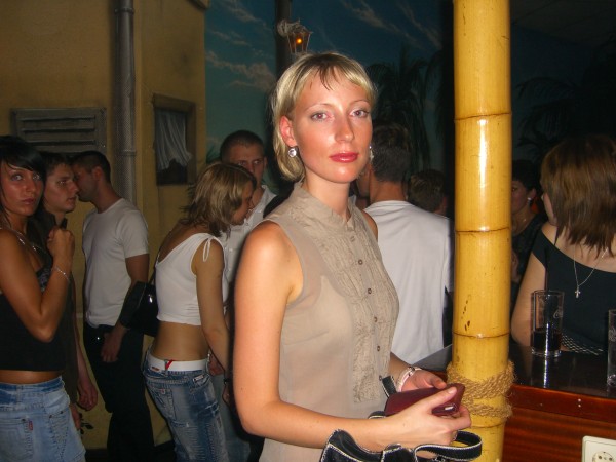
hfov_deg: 49.0
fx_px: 676
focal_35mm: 38
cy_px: 231
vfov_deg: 37.7
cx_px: 308
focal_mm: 7.9
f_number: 2.8
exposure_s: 1/60
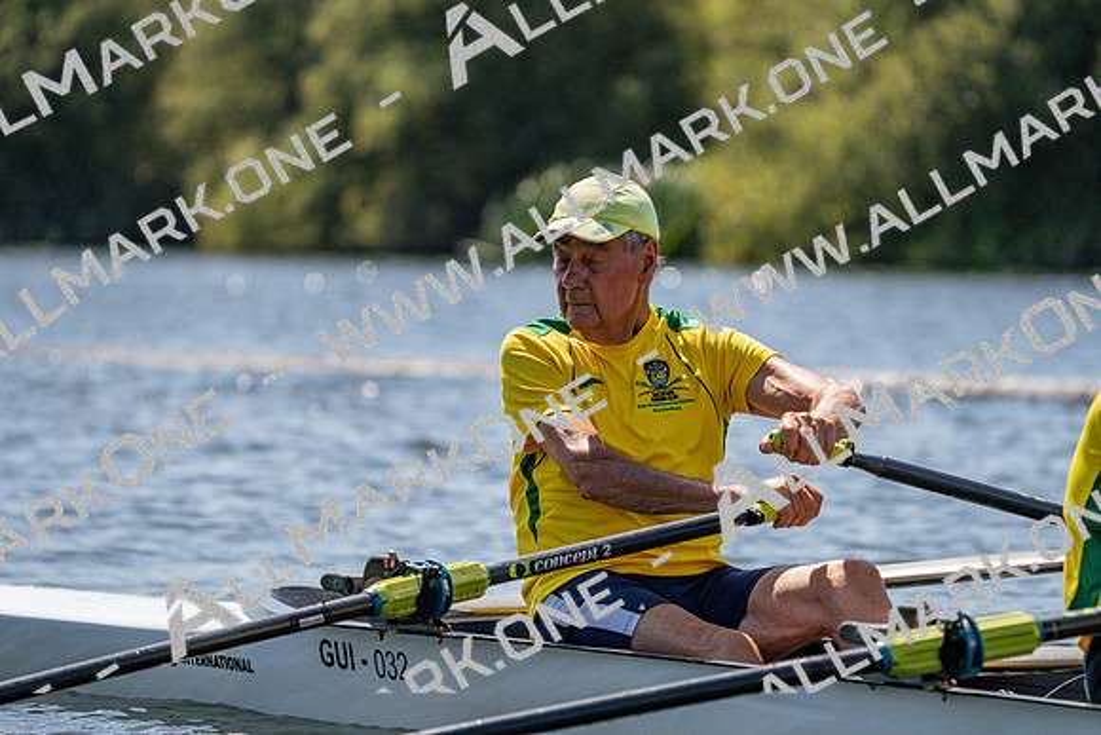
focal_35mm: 273
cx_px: 550
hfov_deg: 7.5
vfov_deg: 5.0
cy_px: 368
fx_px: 8351
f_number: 5.6
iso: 250
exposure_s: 1/2000
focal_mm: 273
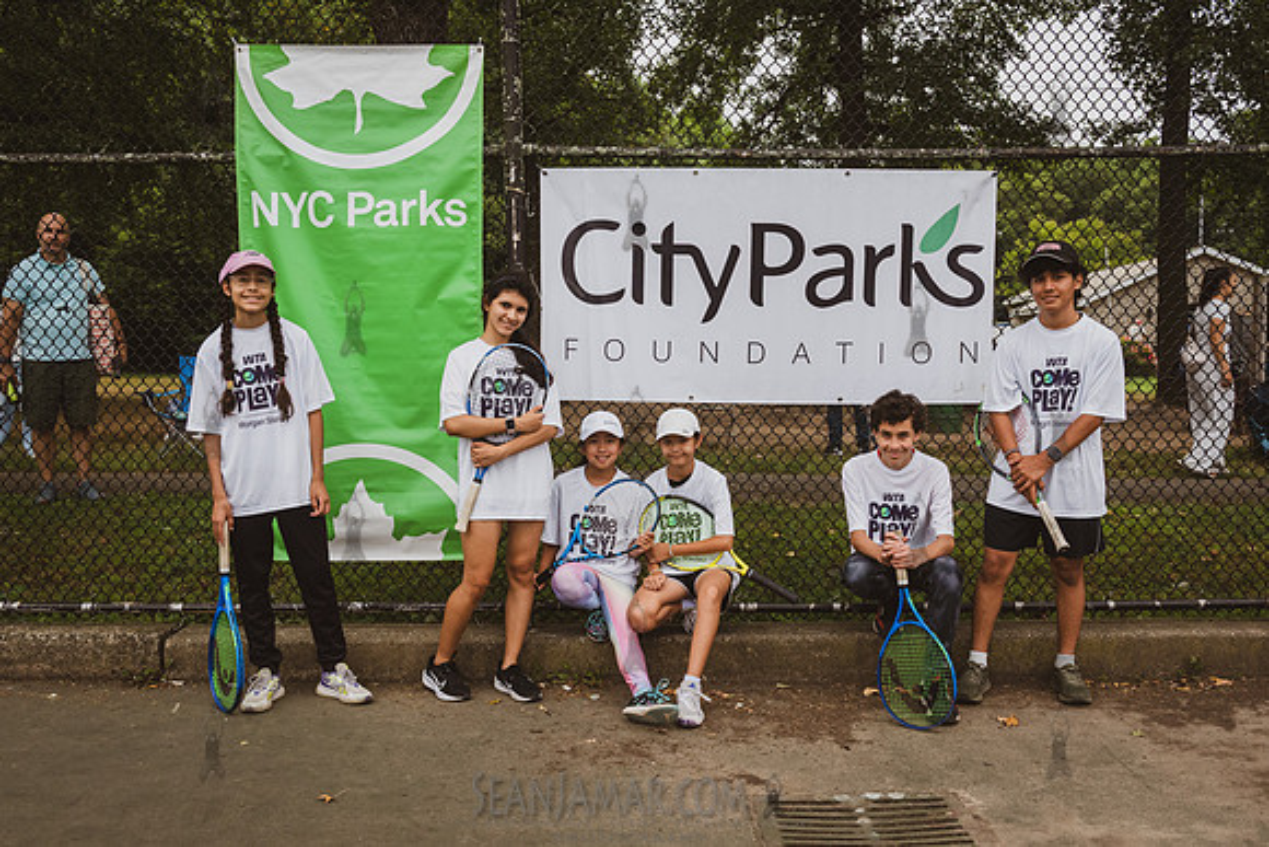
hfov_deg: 56.8
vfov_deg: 39.7
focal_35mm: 33
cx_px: 632
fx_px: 1172
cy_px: 454
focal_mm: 31
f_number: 6.3
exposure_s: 1/2000
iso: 1000
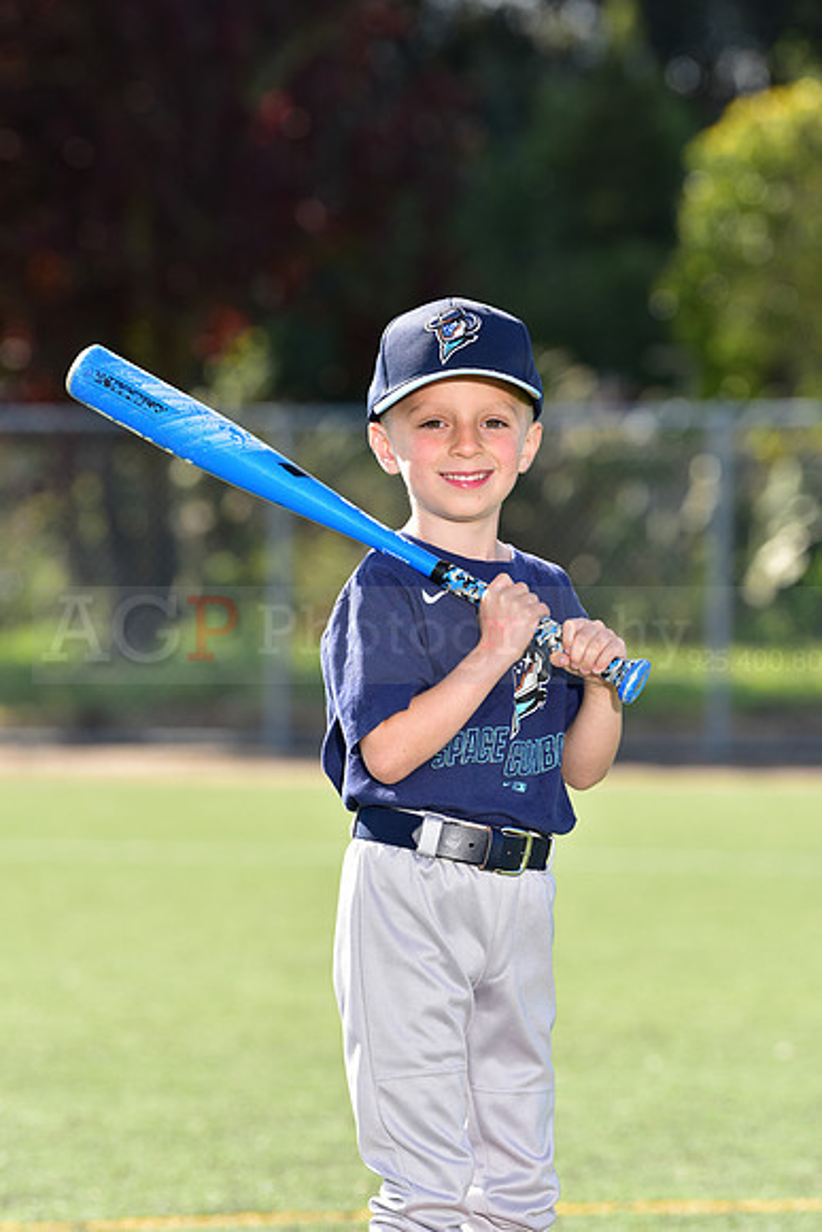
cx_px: 411
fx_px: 6161
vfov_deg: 11.4
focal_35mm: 180
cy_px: 616
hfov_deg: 7.6
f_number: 5
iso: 80
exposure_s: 1/200
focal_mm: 180
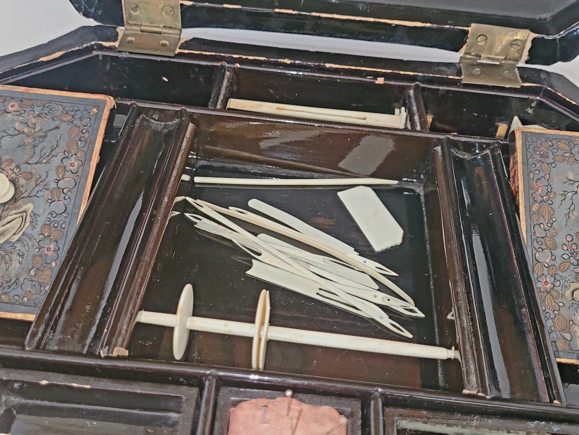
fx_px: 435
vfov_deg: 53.1
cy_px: 218
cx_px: 290
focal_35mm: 26
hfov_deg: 67.3
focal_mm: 5.4
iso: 160
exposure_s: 1/25
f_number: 1.8
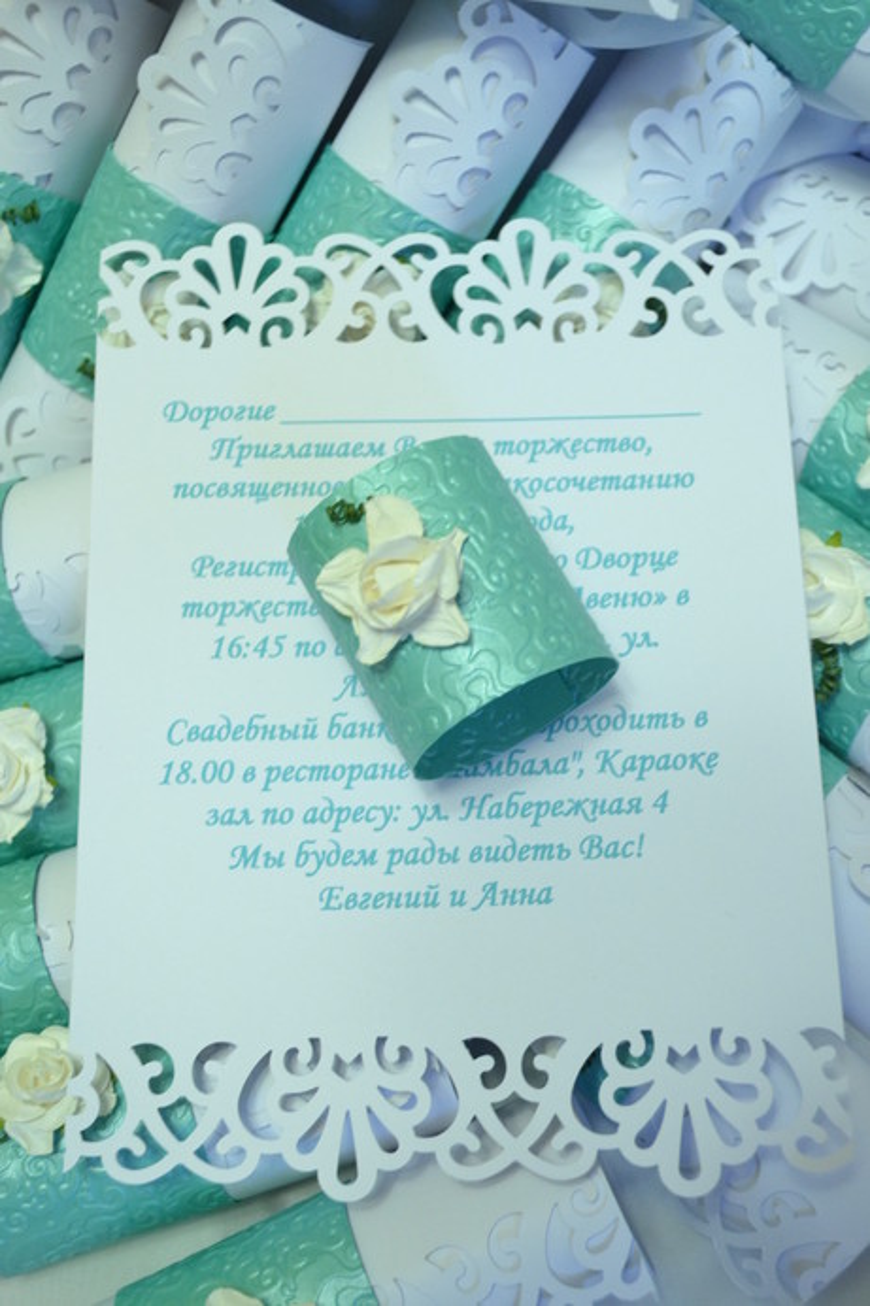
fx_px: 1741
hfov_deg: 28.1
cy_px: 653
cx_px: 435
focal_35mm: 48
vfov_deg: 41.1
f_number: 4.8
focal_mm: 32
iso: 1600
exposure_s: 1/13
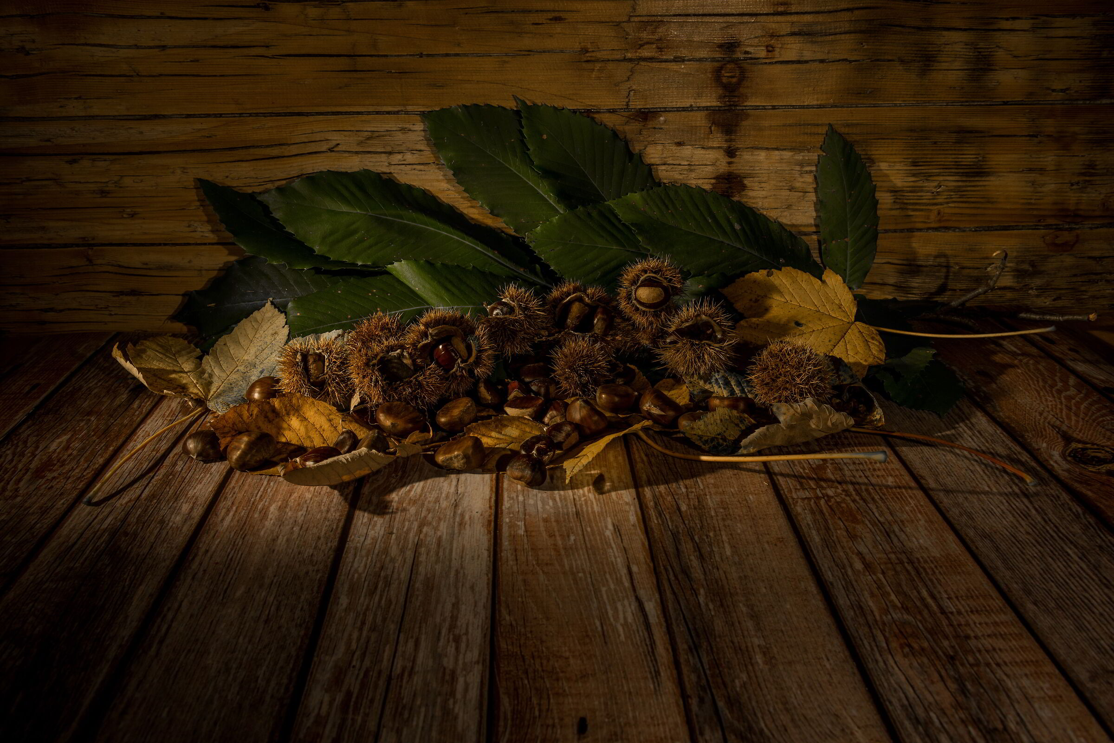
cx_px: 557
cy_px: 372
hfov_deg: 58.7
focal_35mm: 32
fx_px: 991
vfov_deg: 41.1
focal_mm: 32
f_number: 11
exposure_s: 2
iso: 64
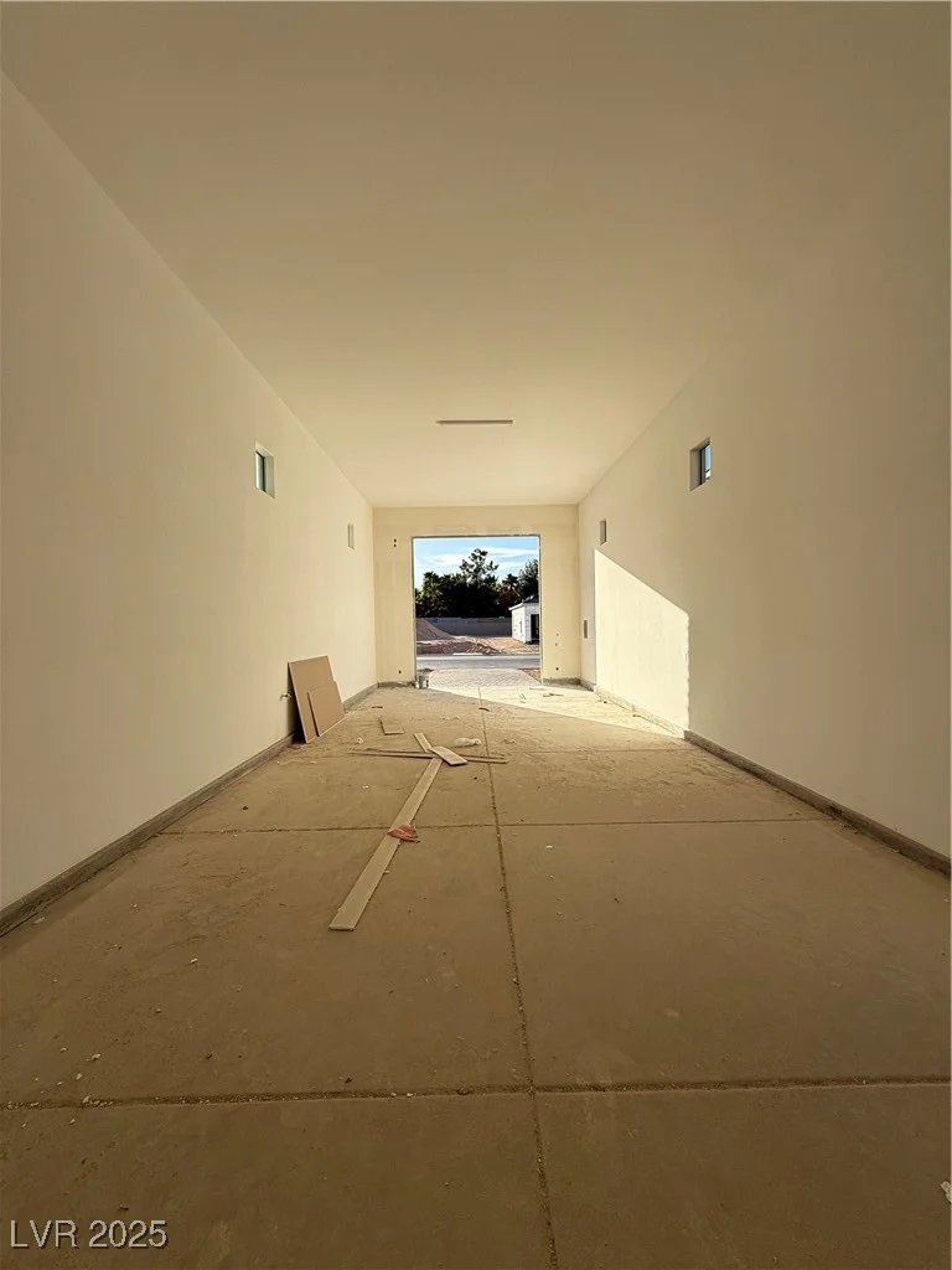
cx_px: 476
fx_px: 513
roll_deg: +0.4
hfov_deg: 85.7
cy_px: 635
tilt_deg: +0.1
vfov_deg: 102.1
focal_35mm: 14
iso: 50
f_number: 2.2
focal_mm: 2.22
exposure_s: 1/1464
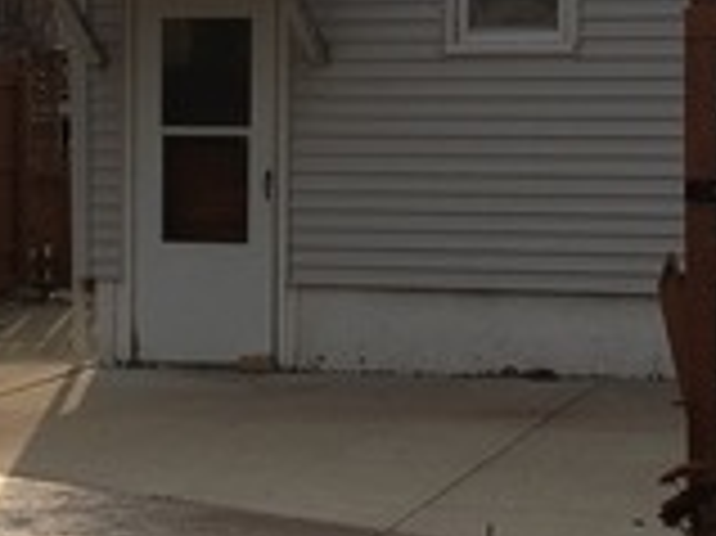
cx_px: 122
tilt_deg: -3.7
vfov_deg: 12.6
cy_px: 351
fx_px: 2418
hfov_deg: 16.7
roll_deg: -0.8
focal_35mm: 117
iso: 25
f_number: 2.2
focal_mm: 4.15
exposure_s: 1/1832
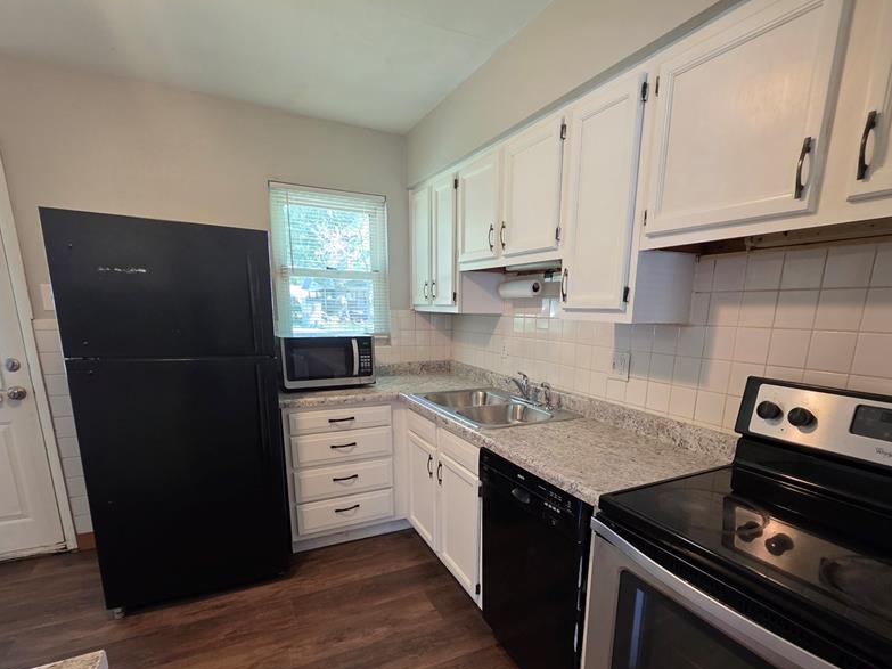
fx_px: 438
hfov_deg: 90.9
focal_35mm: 17
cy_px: 429
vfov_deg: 73.1
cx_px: 473
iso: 200
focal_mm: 2.2
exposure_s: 1/60
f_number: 1.9
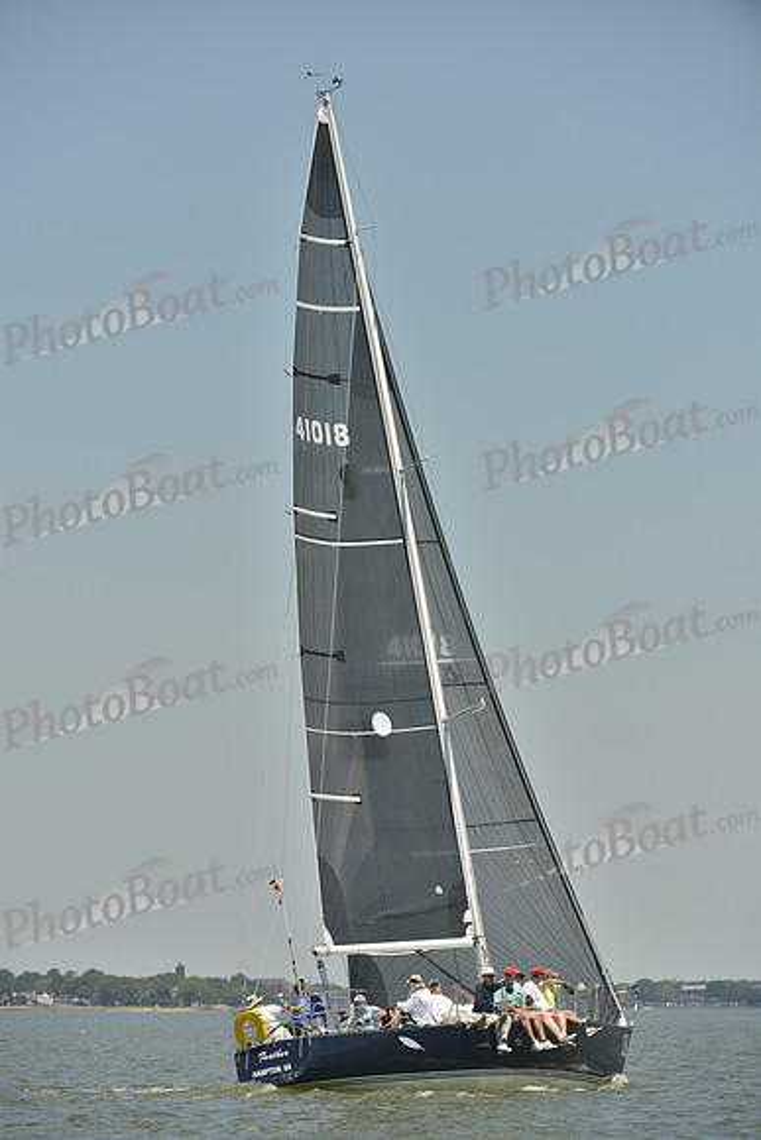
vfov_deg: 10.3
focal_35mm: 200
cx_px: 380
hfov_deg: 6.9
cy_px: 570
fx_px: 6337
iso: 200
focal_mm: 200
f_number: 6.3
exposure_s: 1/1250
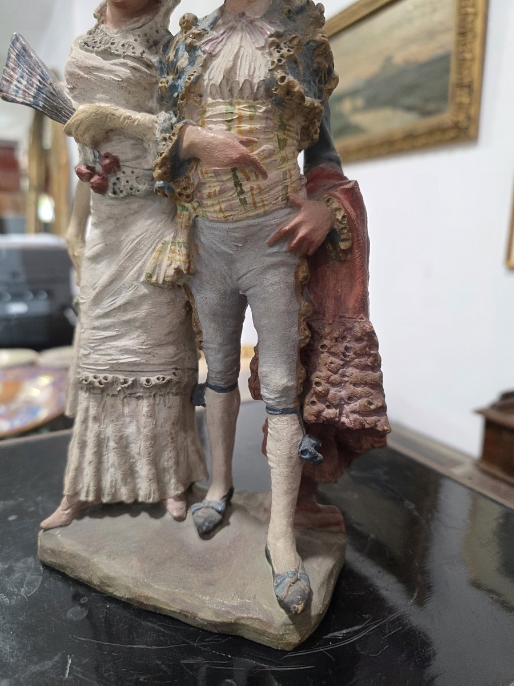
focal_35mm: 23
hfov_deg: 58.9
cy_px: 343
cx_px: 257
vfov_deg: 73.9
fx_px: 455
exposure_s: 1/100
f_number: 1.7
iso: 320
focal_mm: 6.3
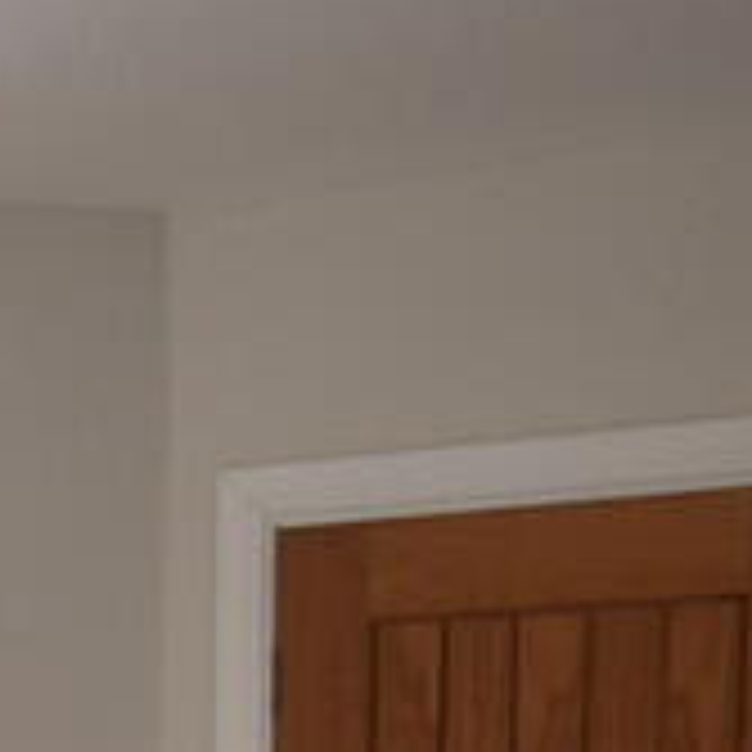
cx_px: -288
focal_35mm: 102
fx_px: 2497
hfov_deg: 16.0
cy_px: 1304
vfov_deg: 15.1
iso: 400
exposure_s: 1/100
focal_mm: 13
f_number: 5
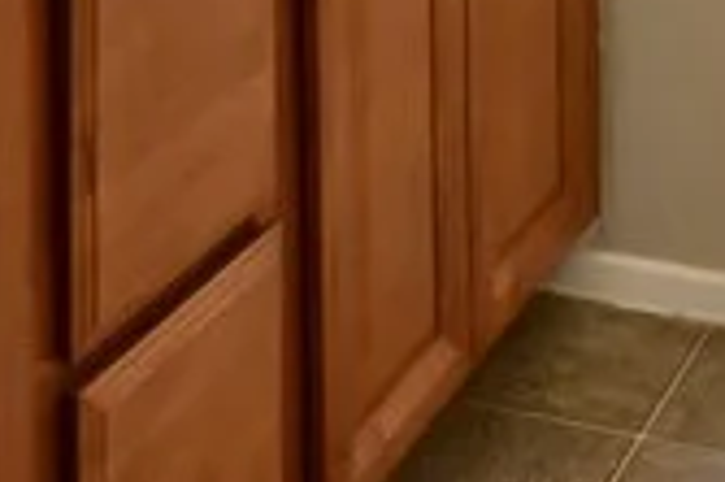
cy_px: -647
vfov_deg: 12.2
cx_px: 547
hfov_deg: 22.2
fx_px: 1831
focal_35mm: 91
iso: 6400
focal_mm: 14
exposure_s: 1/60
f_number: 18
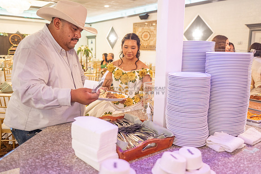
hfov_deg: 58.7
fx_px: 232
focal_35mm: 32
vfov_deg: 41.1
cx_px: 130
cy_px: 87
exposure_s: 1/125
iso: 800
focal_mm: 32
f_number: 2.8
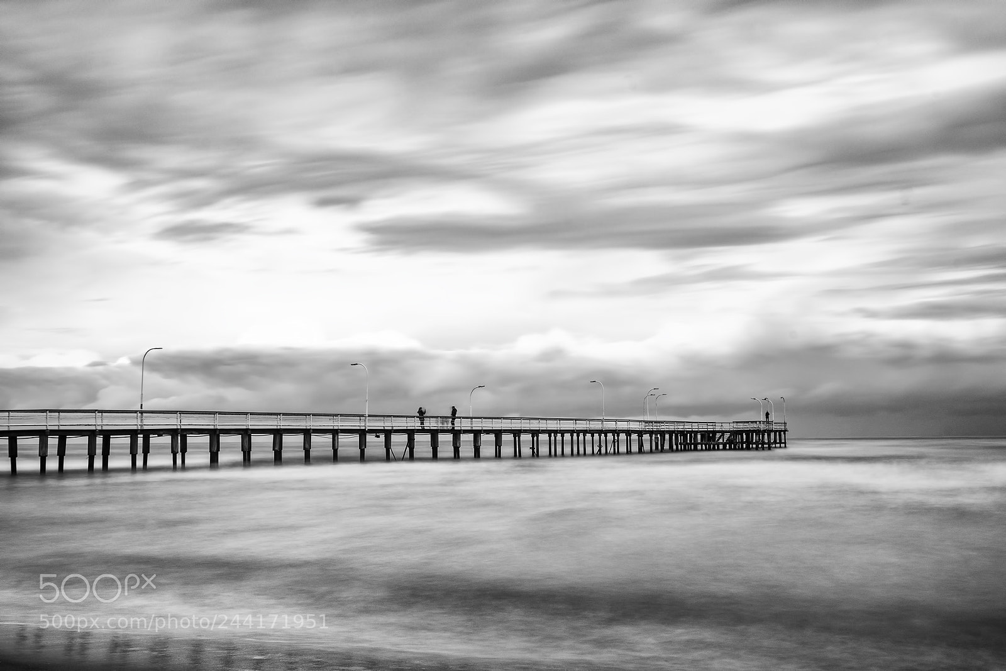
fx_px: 1006
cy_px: 336
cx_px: 503
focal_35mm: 36
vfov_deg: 36.9
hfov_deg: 53.1
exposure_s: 30
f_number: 14
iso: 100
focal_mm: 24
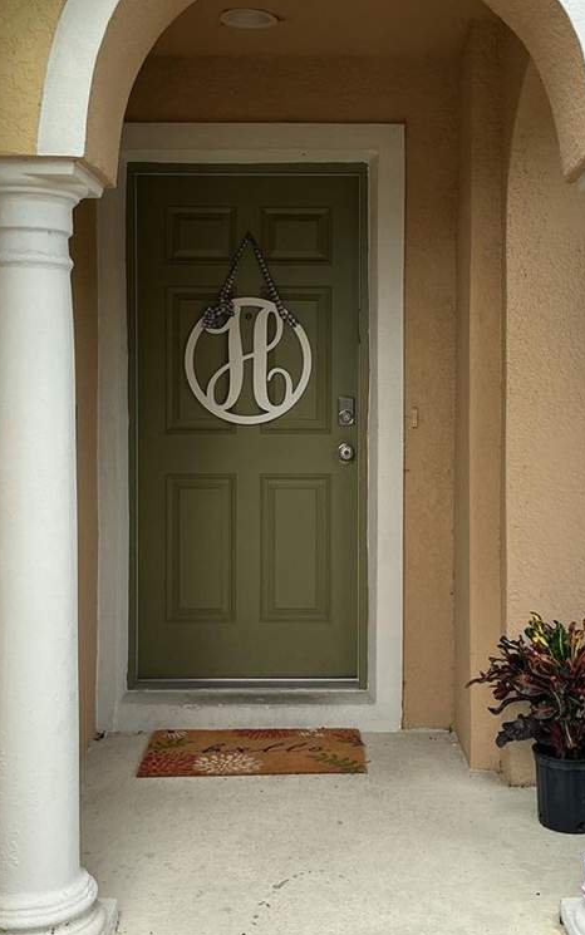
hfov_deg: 29.2
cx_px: 309
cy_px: 425
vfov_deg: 45.2
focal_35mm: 44
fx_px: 1122
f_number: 1.8
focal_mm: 3
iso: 25
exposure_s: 1/486
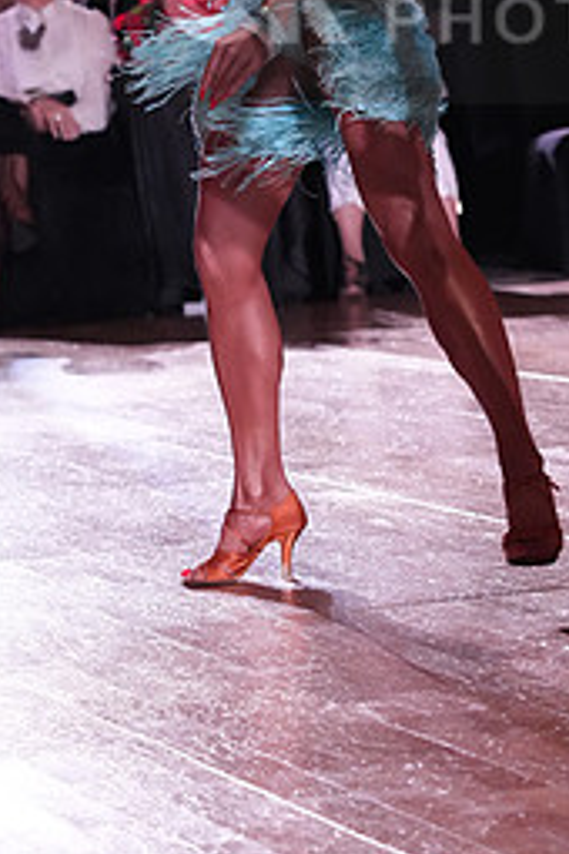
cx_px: 587
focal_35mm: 205
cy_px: -7
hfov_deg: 6.7
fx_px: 4860
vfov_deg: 10.0
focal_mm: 90
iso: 6400
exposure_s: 1/320
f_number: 5
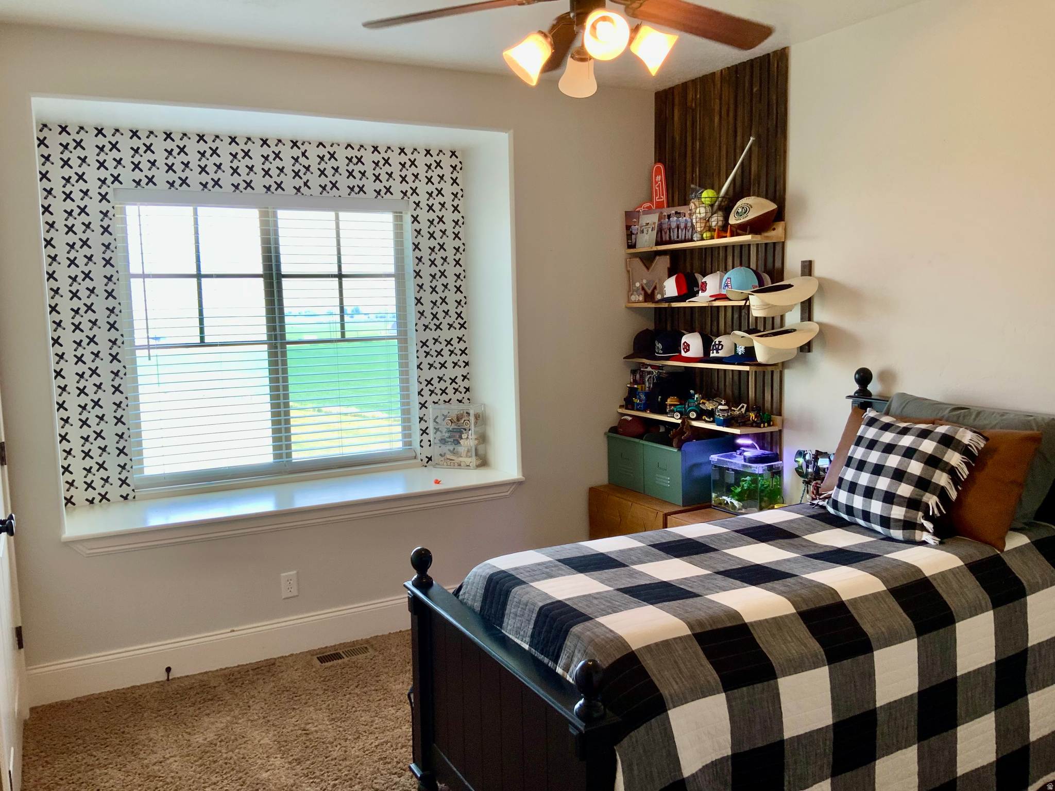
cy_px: 396
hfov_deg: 61.7
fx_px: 884
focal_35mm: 29
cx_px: 528
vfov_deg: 48.2
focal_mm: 3
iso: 64
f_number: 1.8
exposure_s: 1/120
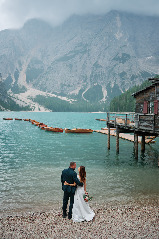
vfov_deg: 54.4
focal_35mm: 35
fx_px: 232
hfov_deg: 37.9
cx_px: 80
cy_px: 120
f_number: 1.4
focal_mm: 23
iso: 125
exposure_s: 1/210
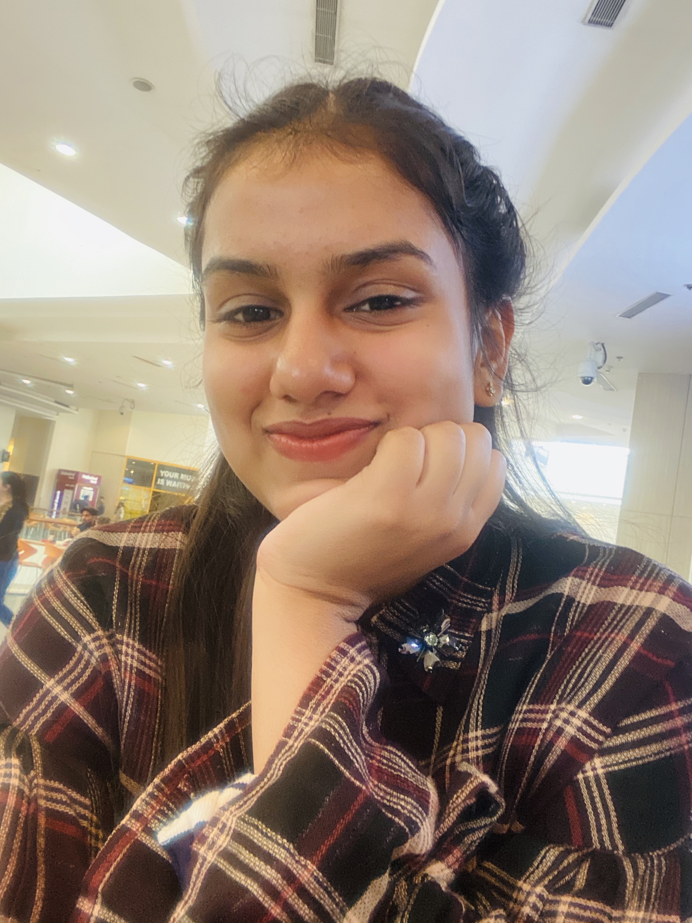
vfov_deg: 60.0
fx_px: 800
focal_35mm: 30
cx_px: 346
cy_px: 462
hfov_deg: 46.8
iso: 320
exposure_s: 1/50
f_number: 2.2
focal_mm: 2.71
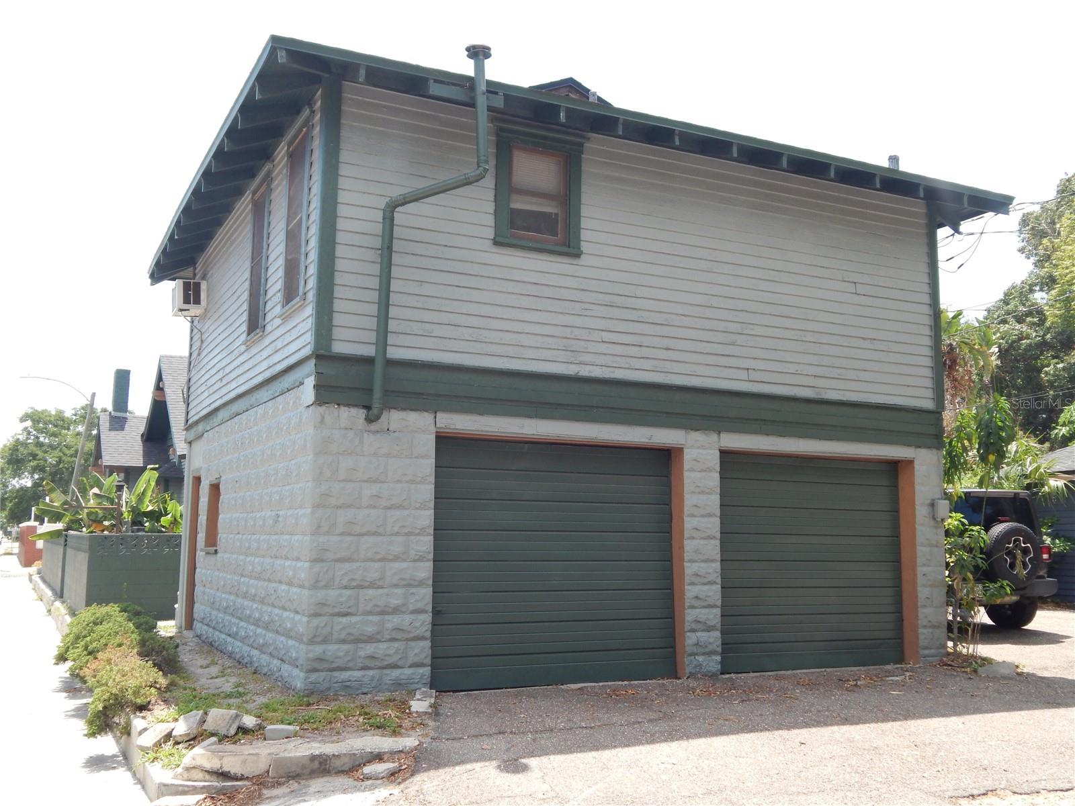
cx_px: 538
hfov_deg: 52.6
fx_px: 1087
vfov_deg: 40.7
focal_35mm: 35
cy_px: 403
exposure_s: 1/400
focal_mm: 6.1
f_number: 3.3
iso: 125
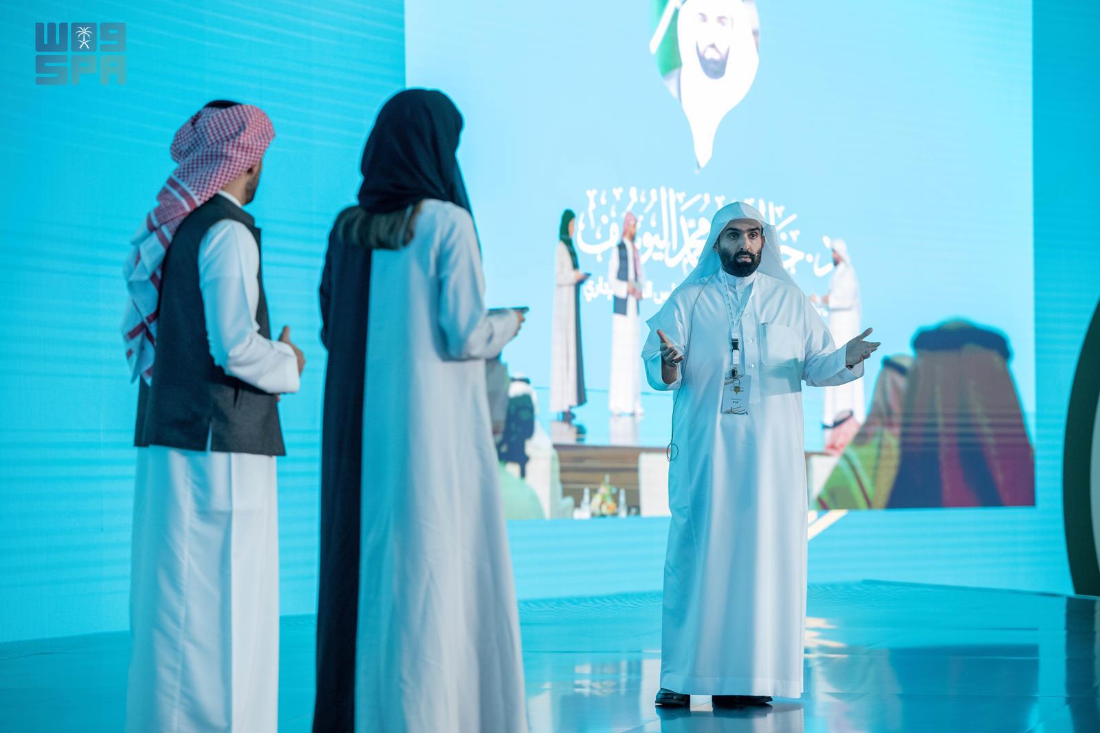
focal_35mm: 115
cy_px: 366
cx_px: 550
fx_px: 3513
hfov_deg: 17.8
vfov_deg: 11.9
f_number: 3.2
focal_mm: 115
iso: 1600
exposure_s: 1/200
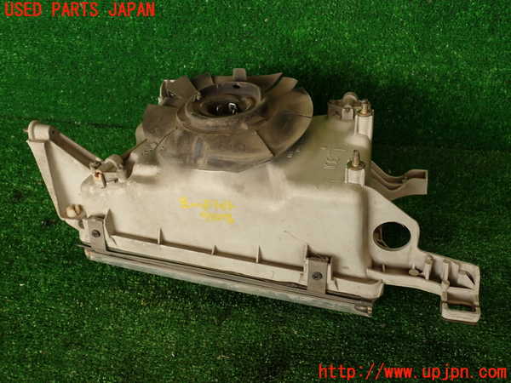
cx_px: 256
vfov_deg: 44.2
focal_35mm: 32
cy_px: 192
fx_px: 472
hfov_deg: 56.8
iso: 100
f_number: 3.2
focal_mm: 5.79
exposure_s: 1/60
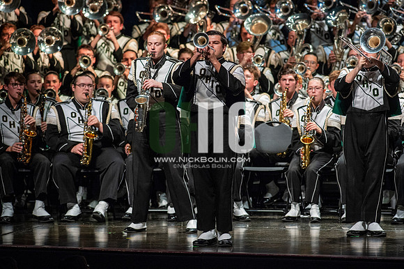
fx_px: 3365
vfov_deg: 4.6
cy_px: 134
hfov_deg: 6.9
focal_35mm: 300
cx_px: 202
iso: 5000
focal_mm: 300
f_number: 5.6
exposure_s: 1/400
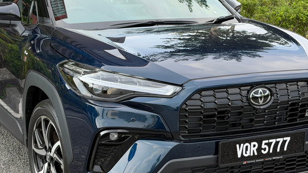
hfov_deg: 27.9
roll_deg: -0.5
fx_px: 621
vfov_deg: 15.9
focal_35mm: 76
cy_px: 90
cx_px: 143
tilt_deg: -11.9
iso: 64
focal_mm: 6.76
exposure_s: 1/855
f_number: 1.78
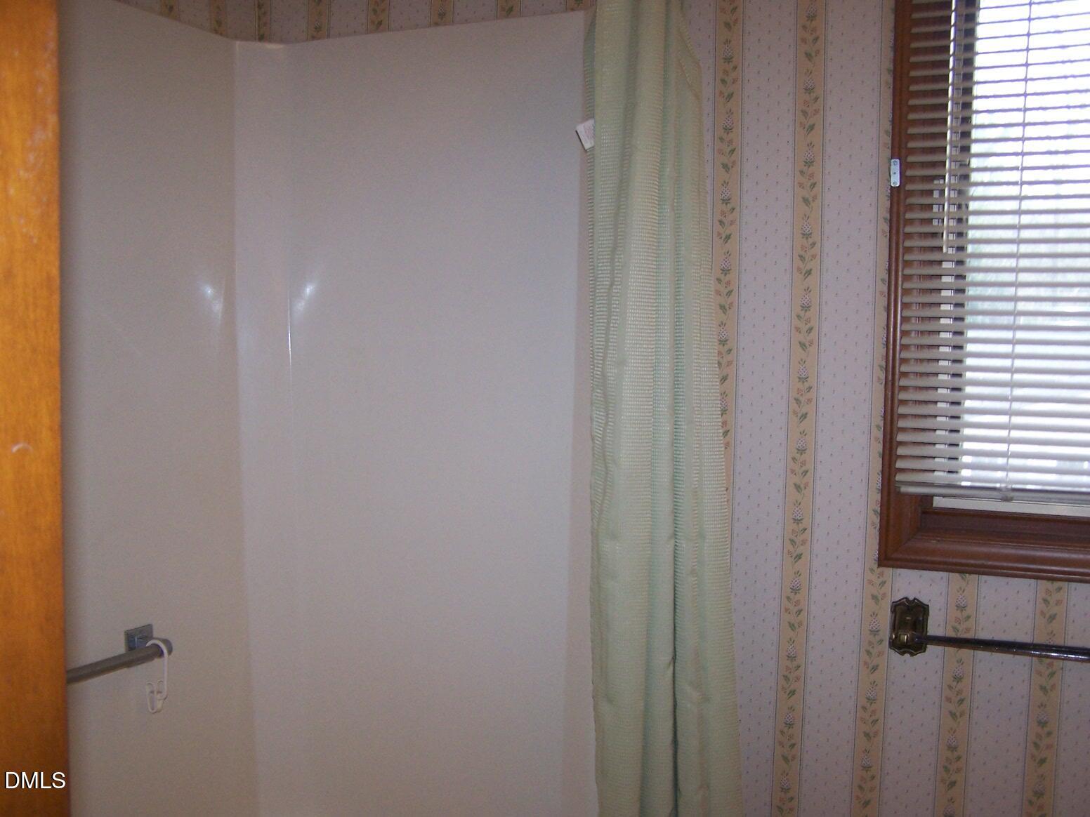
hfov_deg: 49.0
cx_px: 545
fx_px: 1197
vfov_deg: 37.7
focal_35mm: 38
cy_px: 408
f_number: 2.8
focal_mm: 6.3
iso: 140
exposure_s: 1/60
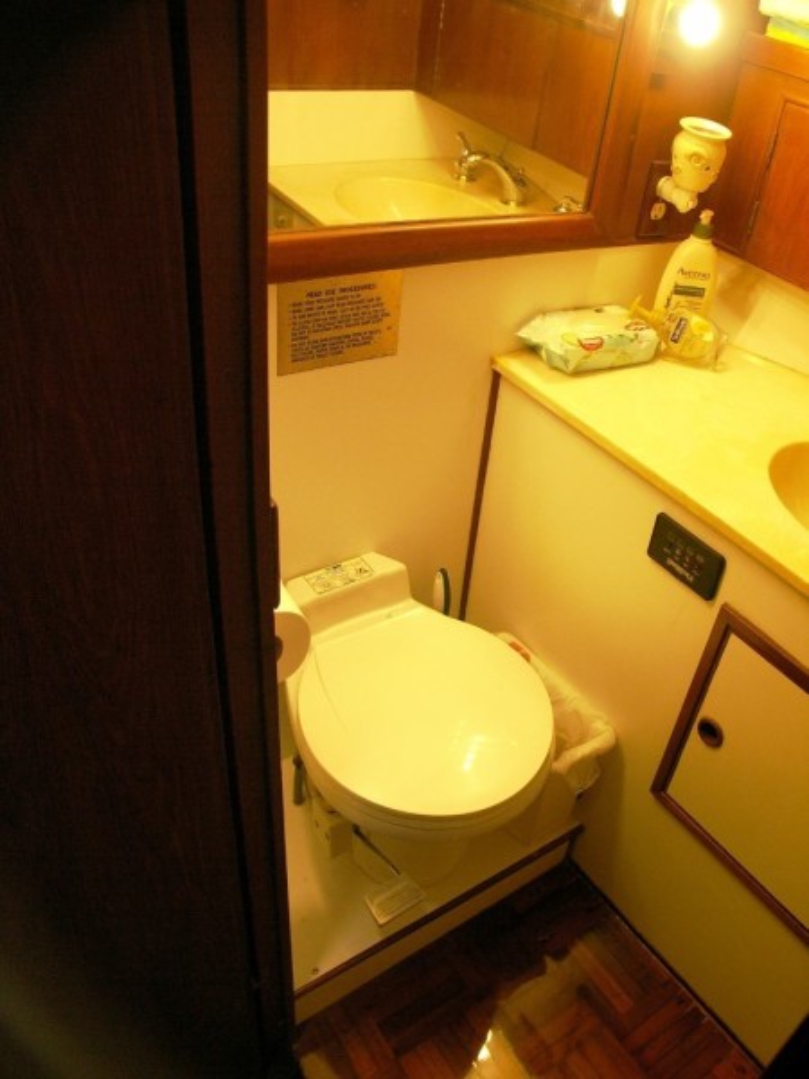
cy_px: 540
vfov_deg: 63.4
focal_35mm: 28
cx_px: 404
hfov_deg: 49.7
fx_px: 873
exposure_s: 1/30
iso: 200
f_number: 2.8
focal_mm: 7.2
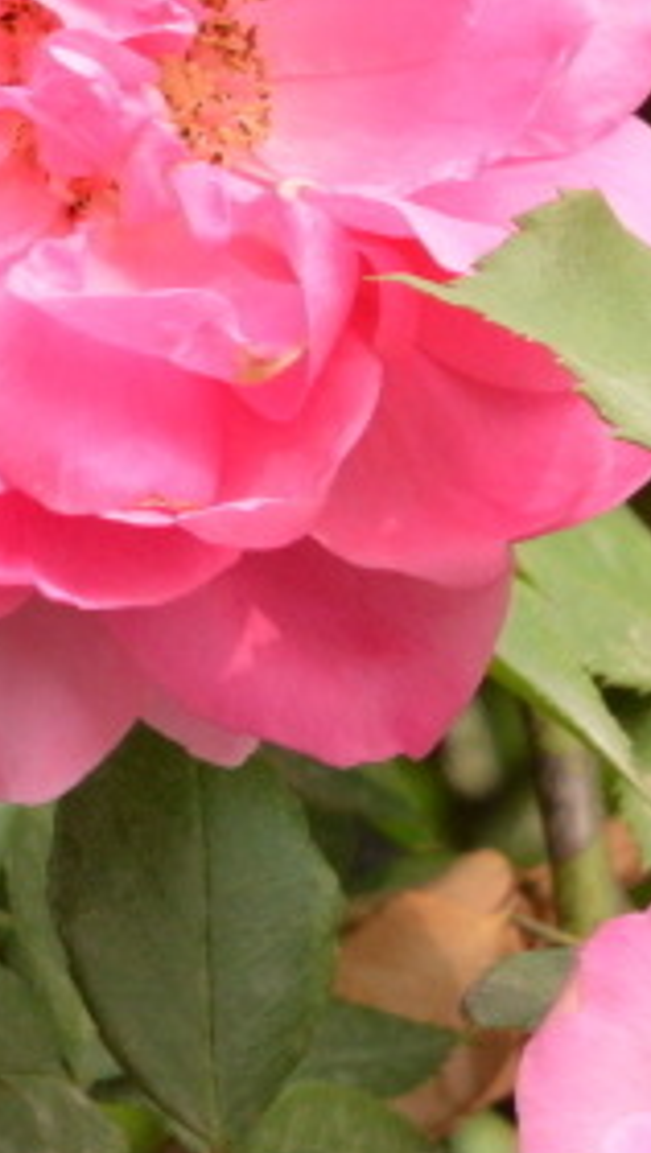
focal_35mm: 545
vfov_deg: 4.0
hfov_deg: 2.2
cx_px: -33
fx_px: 16682
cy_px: 834
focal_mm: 95
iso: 1250
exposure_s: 1/250
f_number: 18
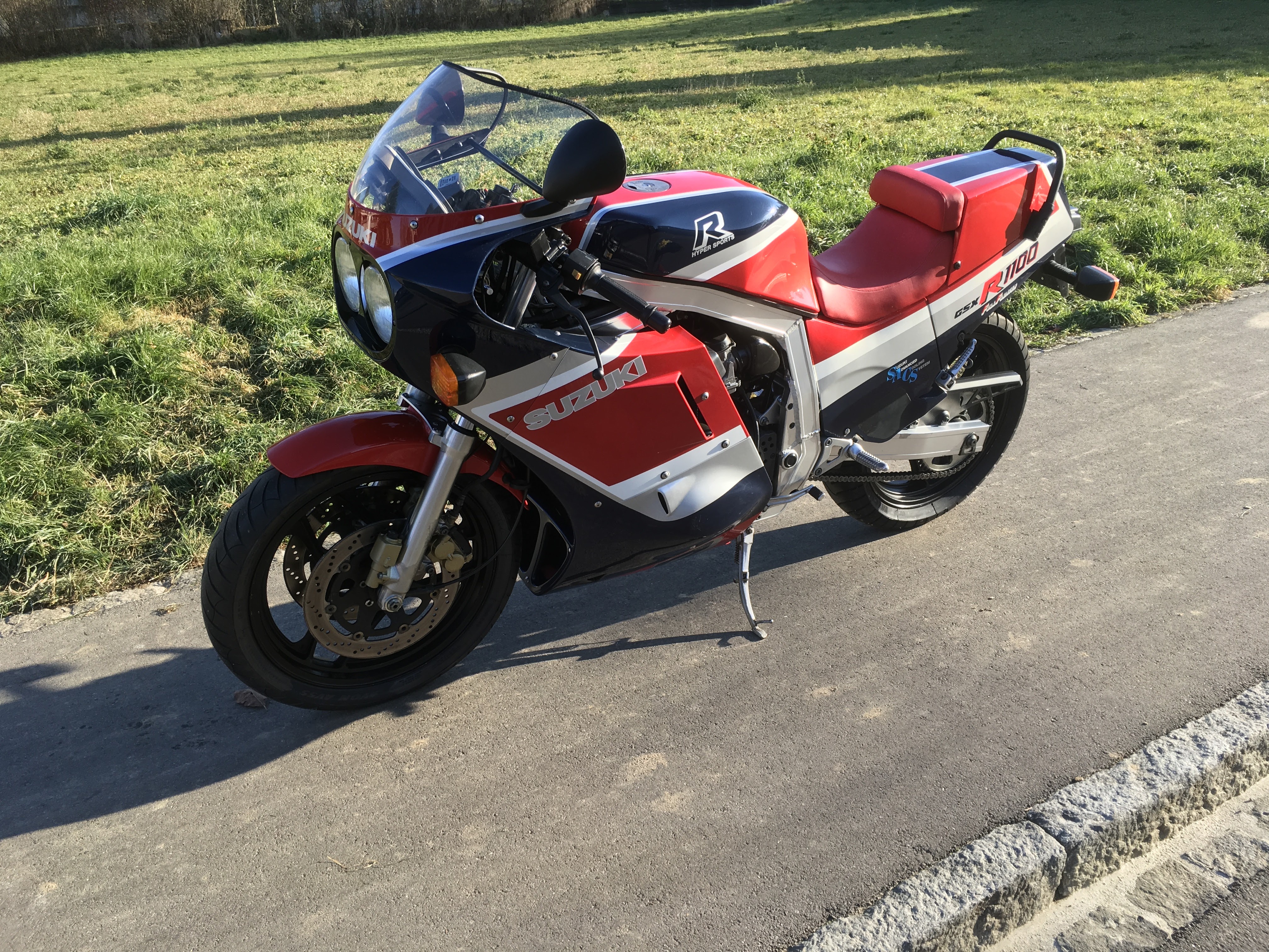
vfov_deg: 48.2
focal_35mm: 29
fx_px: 1063
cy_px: 476
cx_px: 634
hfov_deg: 61.7
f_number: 2.2
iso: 25
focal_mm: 4.15
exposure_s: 1/323
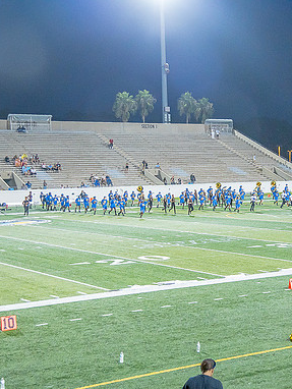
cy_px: 196
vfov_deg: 27.8
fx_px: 786
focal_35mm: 70
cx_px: 237
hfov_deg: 20.8
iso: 2000
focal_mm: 48
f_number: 4
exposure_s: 1/200
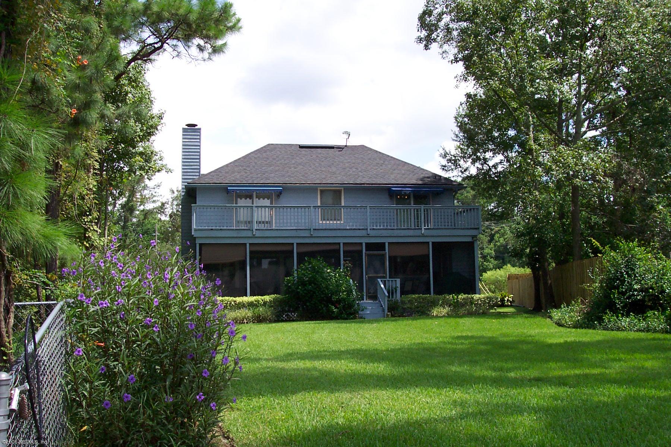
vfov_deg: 35.1
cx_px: 336
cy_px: 224
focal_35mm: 38
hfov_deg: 50.7
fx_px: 708
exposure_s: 1/350
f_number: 4.8
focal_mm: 8
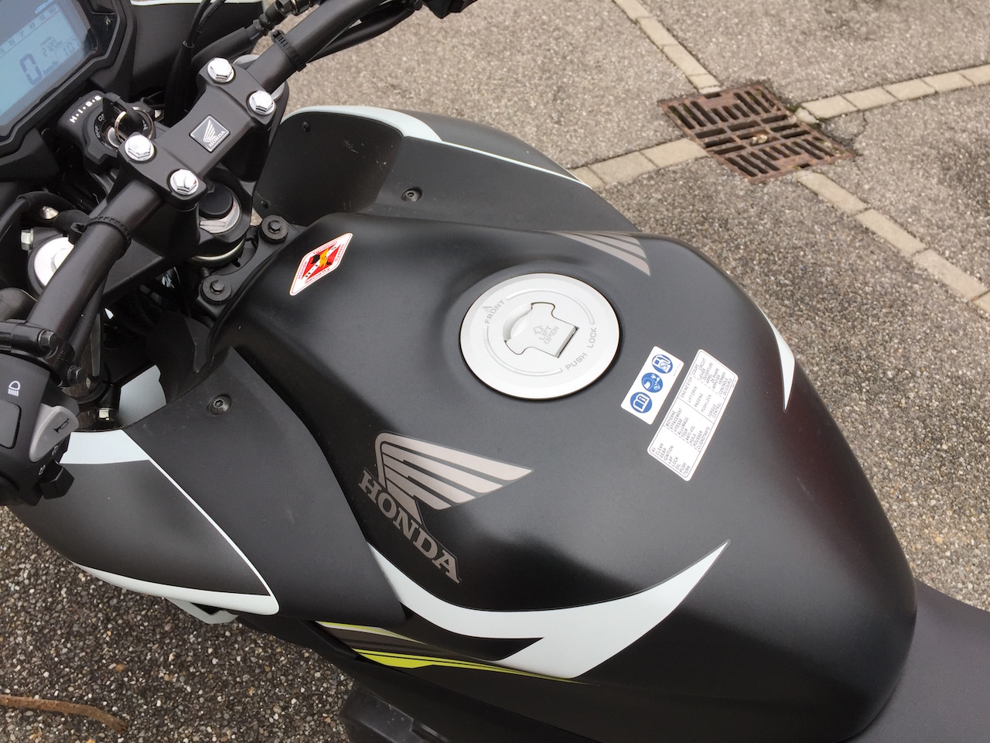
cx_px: 495
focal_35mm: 29
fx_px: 829
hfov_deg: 61.7
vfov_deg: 48.2
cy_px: 372
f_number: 2.2
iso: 32
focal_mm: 4.15
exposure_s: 1/659
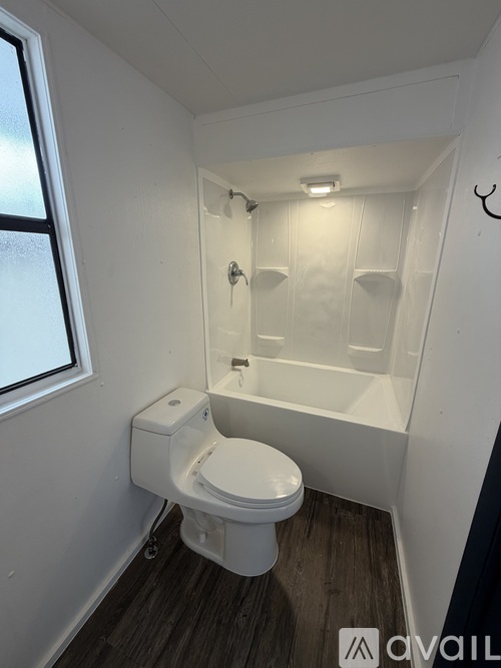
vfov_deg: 102.1
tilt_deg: -14.7
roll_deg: -0.8
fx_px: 270
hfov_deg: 85.7
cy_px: 334
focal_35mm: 14
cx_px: 250
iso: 100
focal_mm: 2.22
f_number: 2.2
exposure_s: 1/120
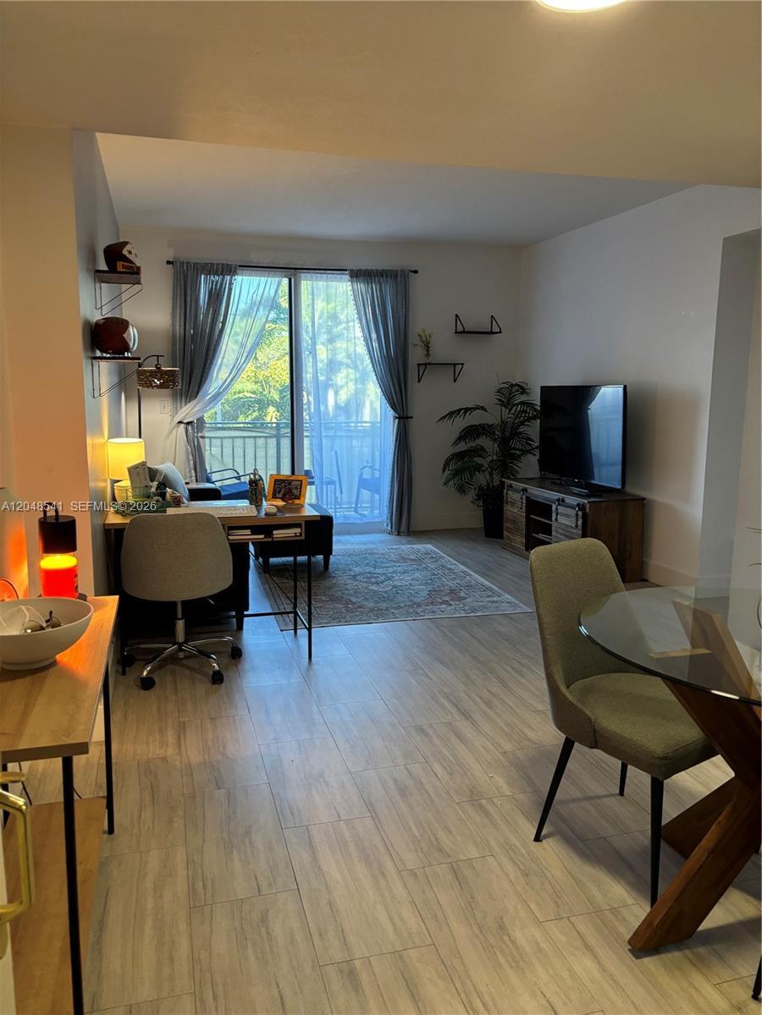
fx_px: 763
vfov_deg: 67.3
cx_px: 381
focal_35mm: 26
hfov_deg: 53.1
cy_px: 508
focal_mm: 5.96
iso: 125
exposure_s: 1/60
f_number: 1.6
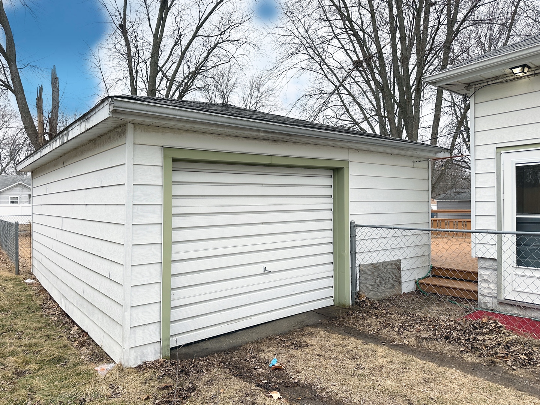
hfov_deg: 71.6
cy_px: 202
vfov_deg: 56.8
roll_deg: +0.9
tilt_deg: +0.1
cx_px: 270
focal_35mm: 24
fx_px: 374
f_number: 1.78
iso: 80
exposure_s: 1/980
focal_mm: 6.86
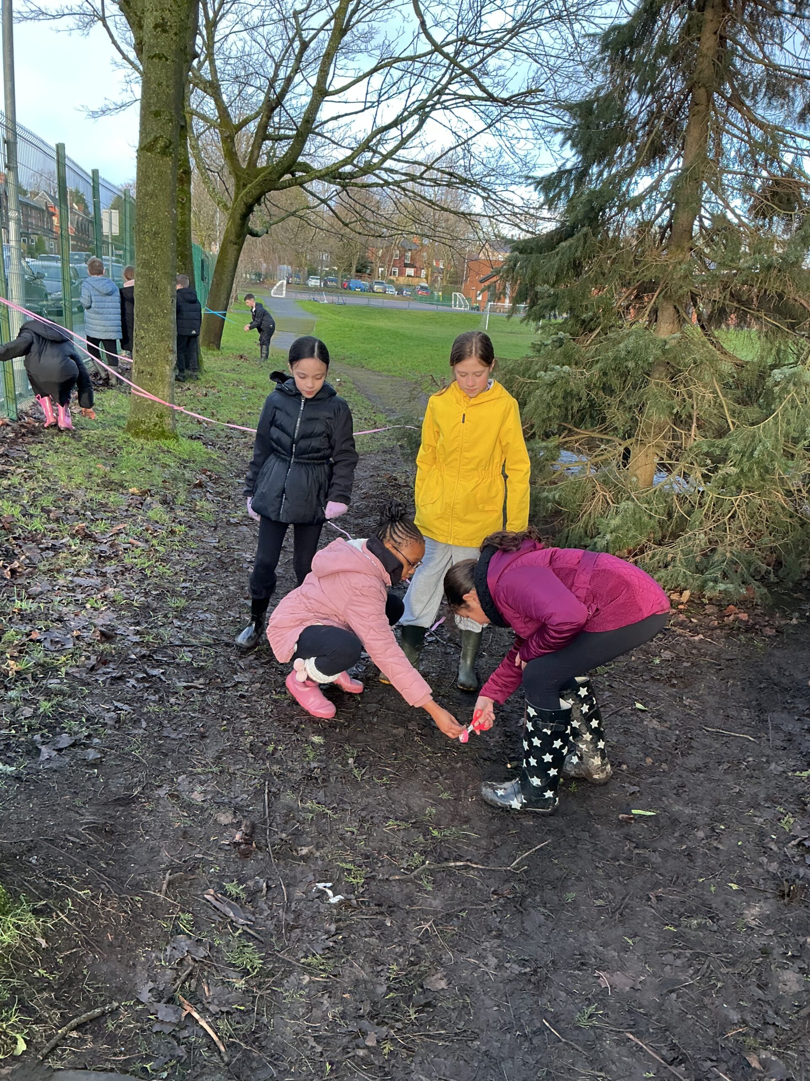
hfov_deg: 48.2
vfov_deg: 61.7
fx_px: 905
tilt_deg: -15.3
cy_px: 540
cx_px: 405
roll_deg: -3.7
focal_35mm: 29
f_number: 1.8
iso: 64
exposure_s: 1/120
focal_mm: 3
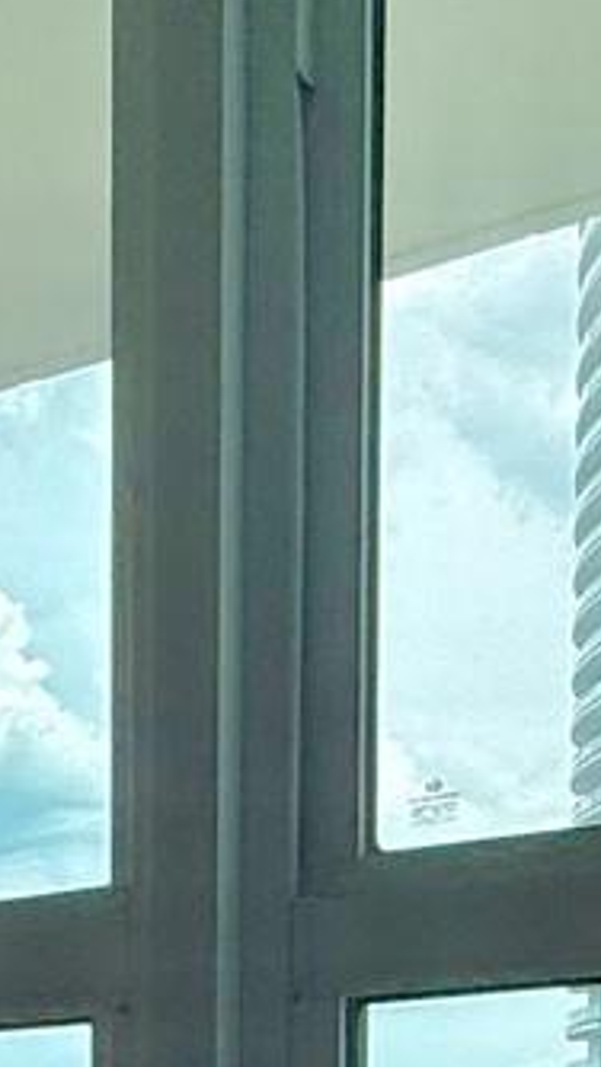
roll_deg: +2.0
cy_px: 1329
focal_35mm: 73
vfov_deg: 25.5
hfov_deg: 12.3
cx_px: -933
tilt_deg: -2.5
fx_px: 2067
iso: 50
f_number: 2.2
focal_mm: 2.22
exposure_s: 1/1698
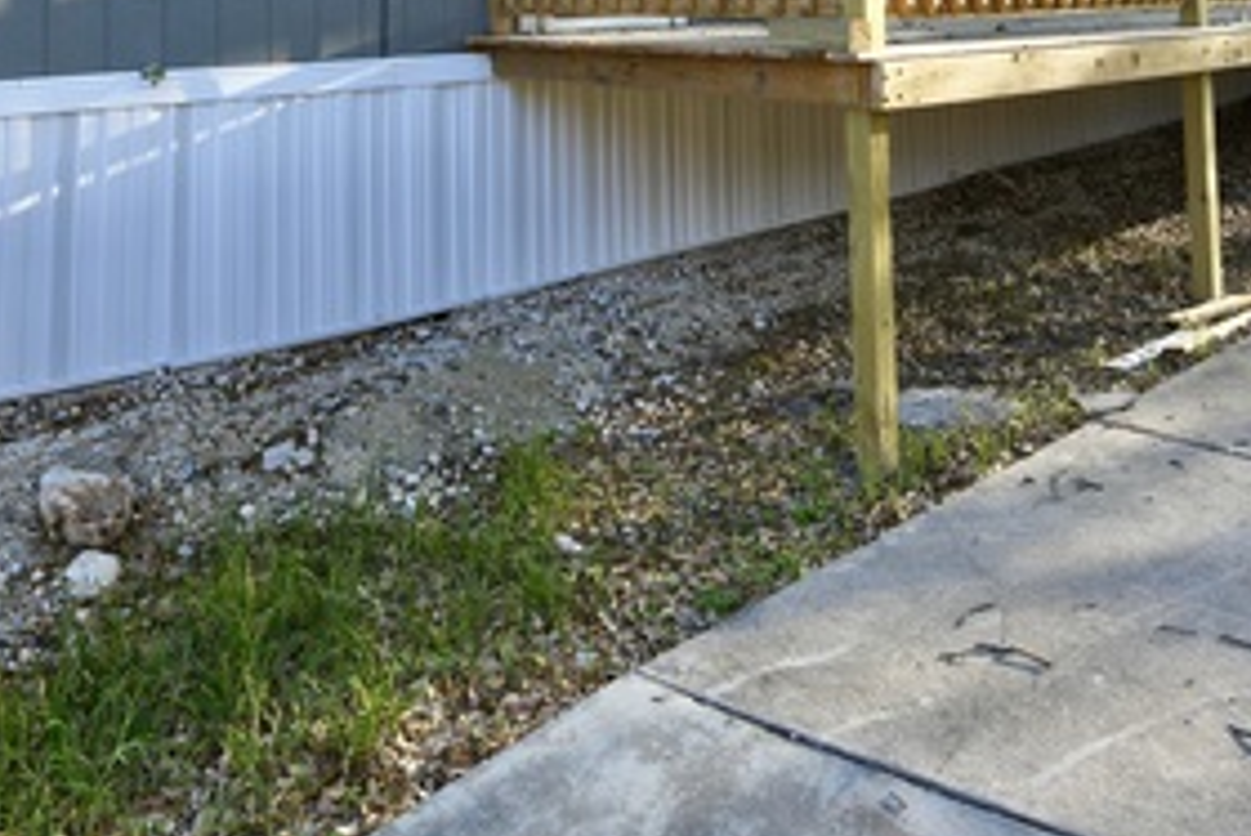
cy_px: -74
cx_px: 541
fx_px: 1113
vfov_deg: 35.5
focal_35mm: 32
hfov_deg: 58.5
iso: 160
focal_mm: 14
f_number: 8
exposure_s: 1/80
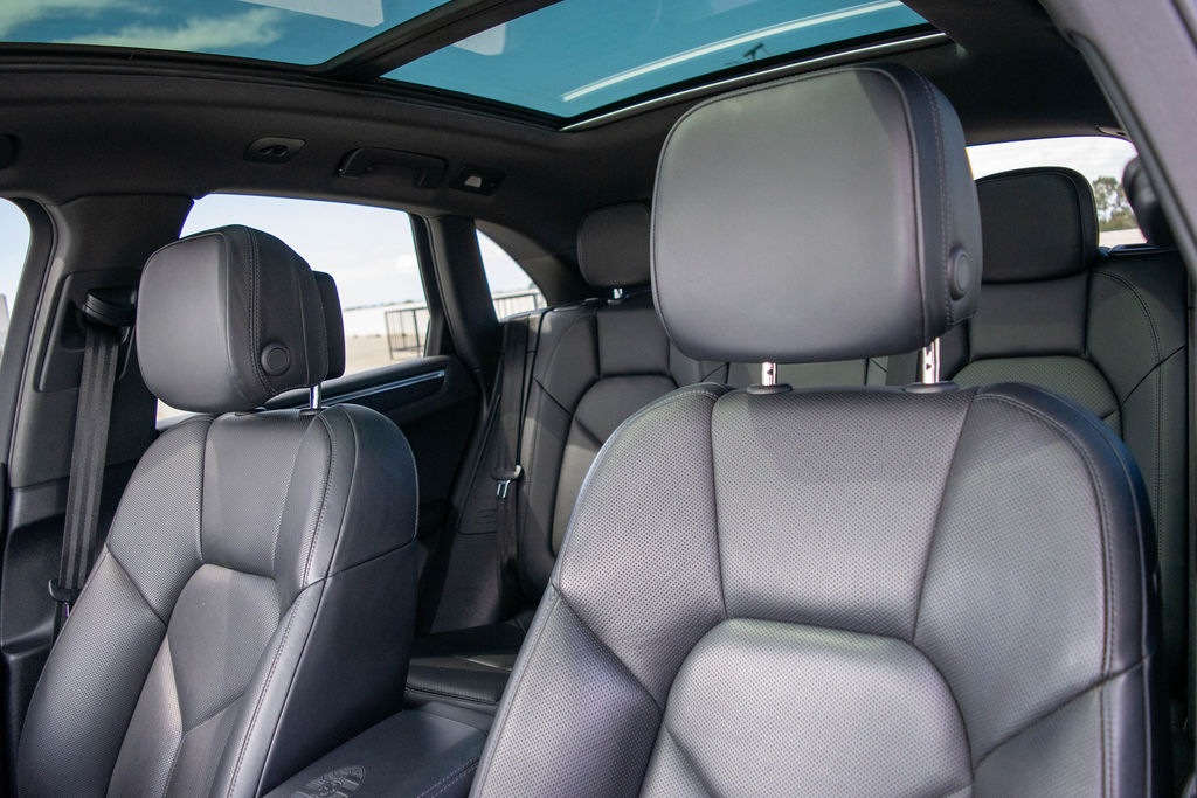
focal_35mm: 27
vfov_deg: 47.9
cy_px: 399
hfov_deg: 67.4
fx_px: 898
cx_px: 598
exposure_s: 1/500
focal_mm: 18
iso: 1000
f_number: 3.5
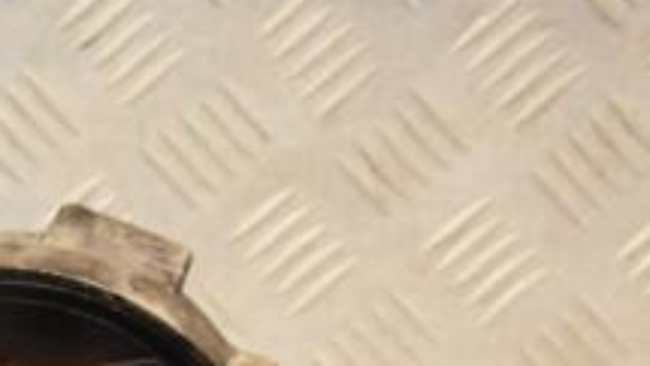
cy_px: 511
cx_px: -121
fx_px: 3404
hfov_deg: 10.7
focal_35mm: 197
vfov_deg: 6.1
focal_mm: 45
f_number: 5.6
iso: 800
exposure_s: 1/200
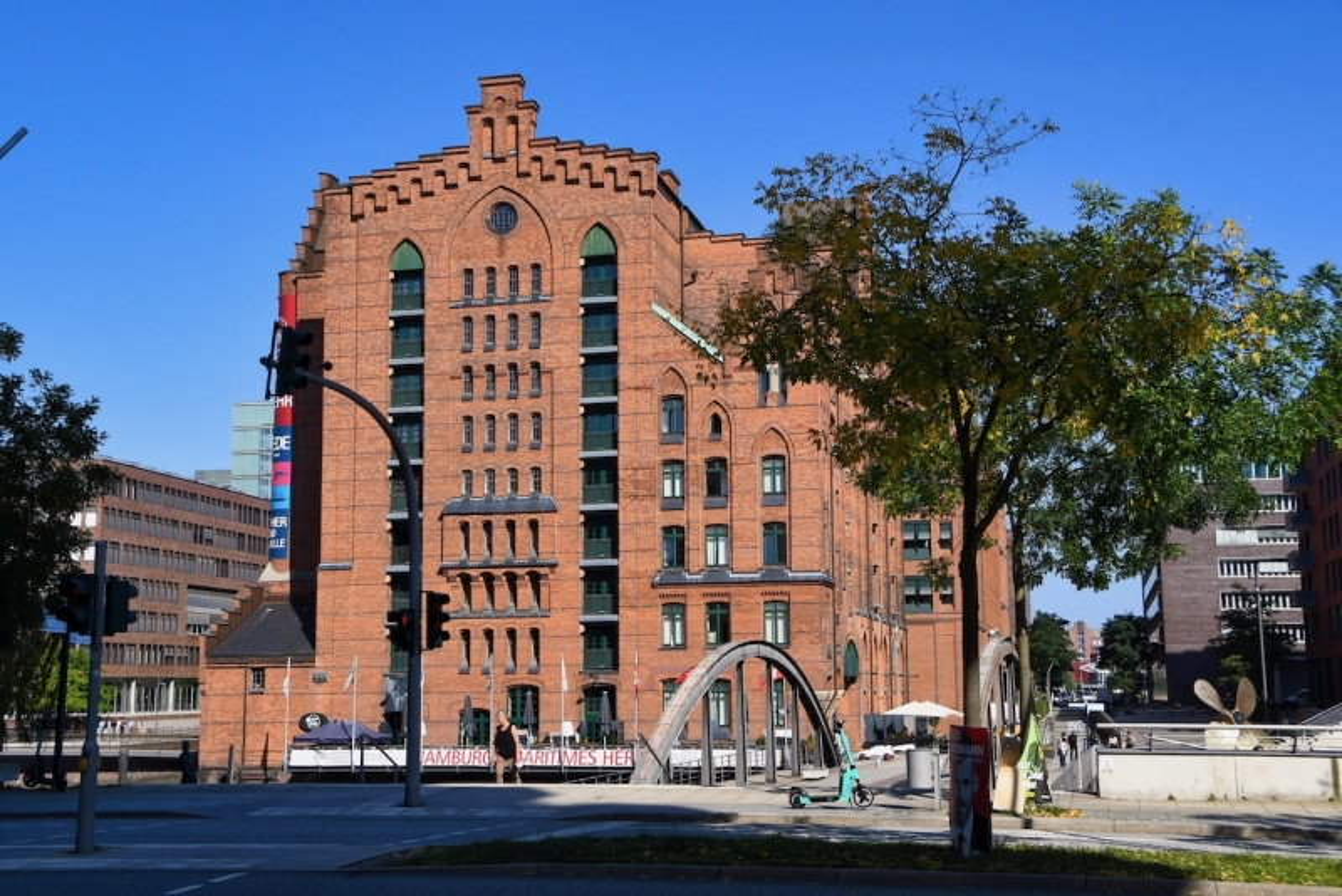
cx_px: 671
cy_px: 448
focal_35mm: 42
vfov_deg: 31.9
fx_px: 1566
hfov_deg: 46.4
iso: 400
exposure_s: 1/500
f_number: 11
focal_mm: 28
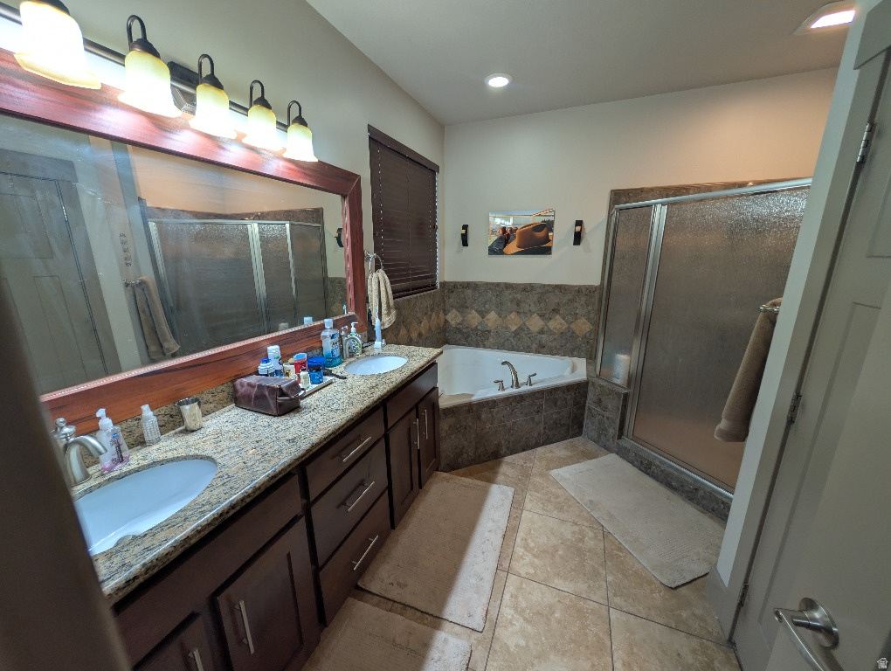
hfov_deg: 110.5
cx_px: 446
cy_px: 336
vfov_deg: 94.6
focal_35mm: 12
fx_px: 309
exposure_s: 1/120
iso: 112
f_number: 1.7
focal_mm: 2.02
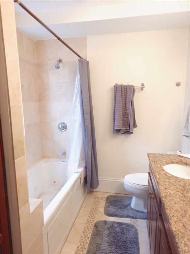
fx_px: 161
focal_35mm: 22
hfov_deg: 61.1
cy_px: 127
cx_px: 95
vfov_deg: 76.4
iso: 200
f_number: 3
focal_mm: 4
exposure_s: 1/30
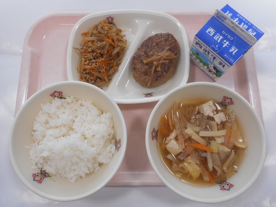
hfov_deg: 69.4
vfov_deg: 54.9
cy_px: 104
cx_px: 138
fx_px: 199
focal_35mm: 25
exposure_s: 1/30
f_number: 3.7
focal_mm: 4.5
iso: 140
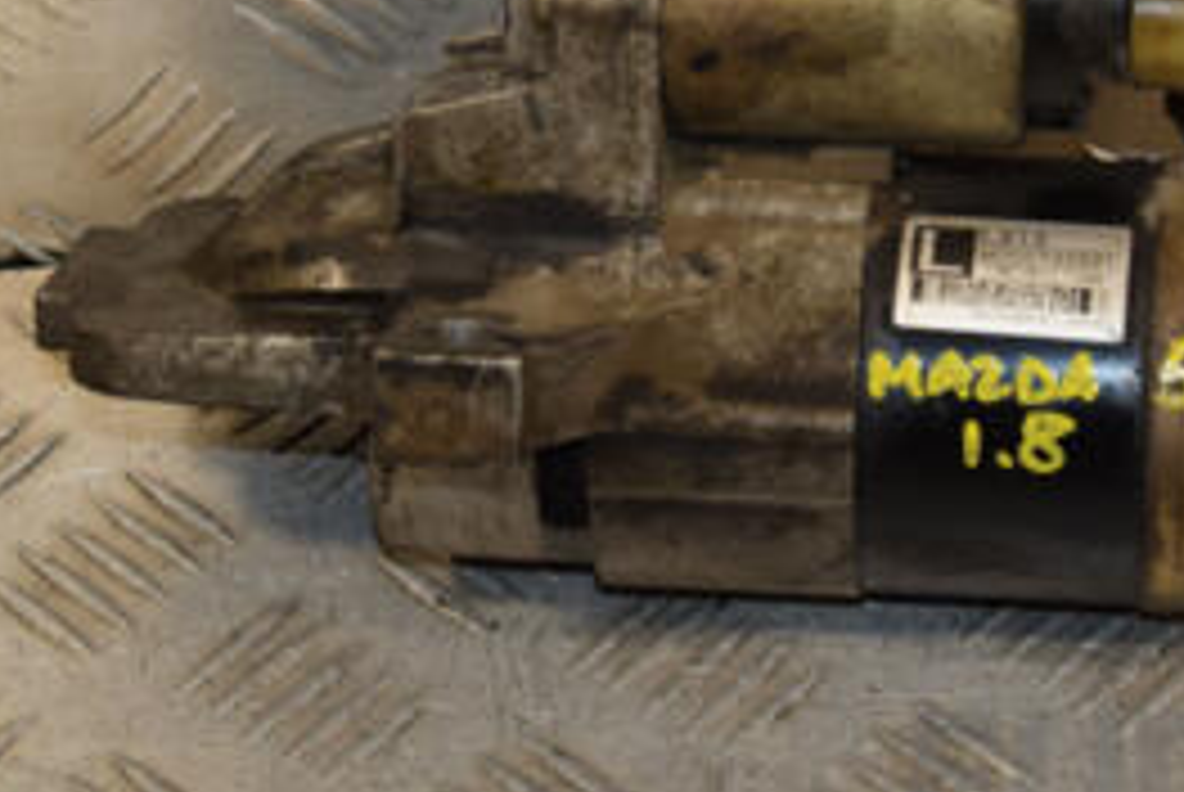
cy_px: 180
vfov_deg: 8.4
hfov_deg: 12.5
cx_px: 828
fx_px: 5400
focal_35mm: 164
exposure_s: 1/200
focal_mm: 48
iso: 800
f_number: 6.3
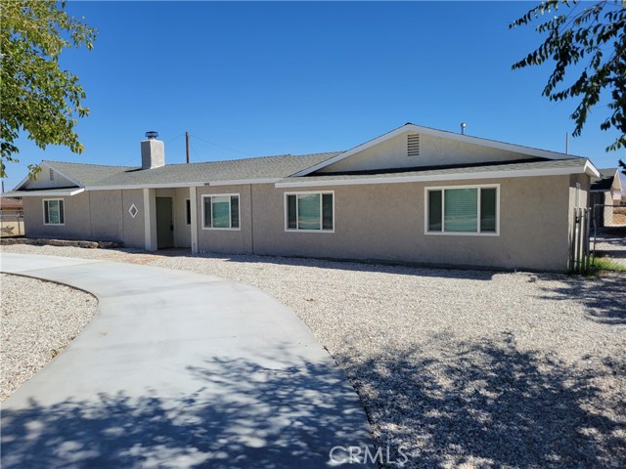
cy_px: 234
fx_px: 470
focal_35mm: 26
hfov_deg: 67.3
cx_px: 313
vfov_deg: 53.1
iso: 40
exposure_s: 1/3291
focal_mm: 5.4
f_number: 1.8
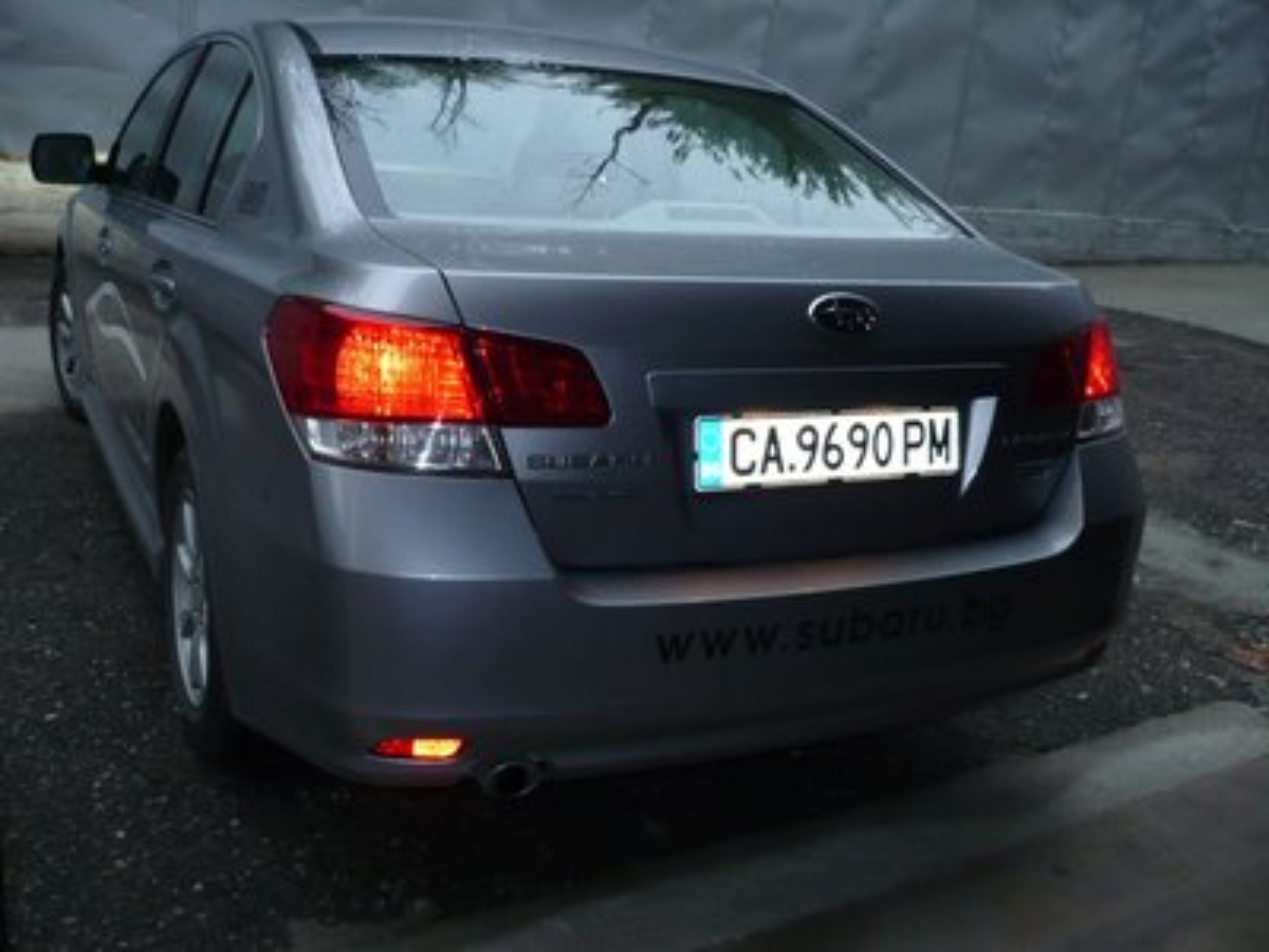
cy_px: 476
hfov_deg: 52.6
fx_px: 1283
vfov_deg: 40.7
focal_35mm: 35
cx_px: 634
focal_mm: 5.8
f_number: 2.8
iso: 100
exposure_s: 1/30
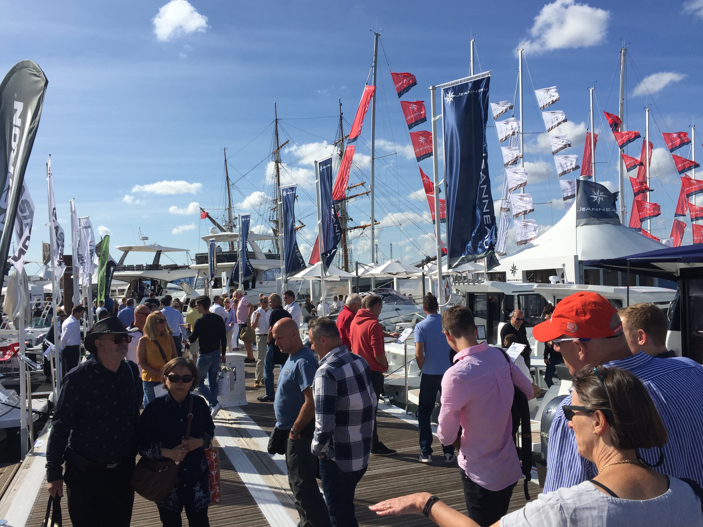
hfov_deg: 61.7
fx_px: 589
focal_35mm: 29
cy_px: 264
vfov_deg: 48.2
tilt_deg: +0.9
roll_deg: +1.0
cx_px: 352
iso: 32
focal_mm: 4.15
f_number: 2.2
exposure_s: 1/3300
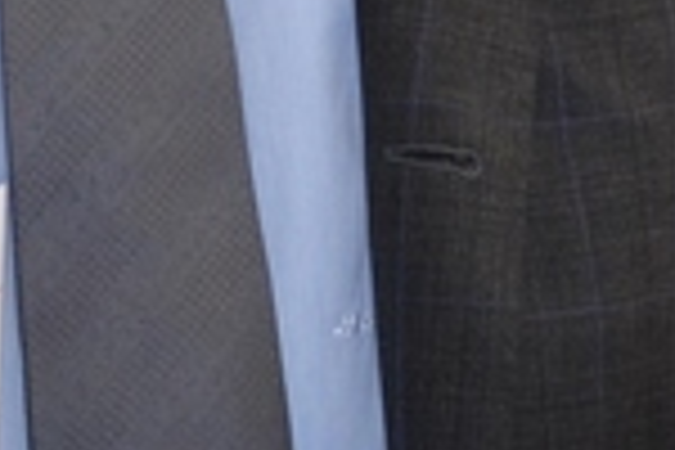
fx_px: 8613
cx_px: 261
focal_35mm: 459
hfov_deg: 4.5
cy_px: -392
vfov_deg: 3.0
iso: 400
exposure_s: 1/100
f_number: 4.8
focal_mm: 45
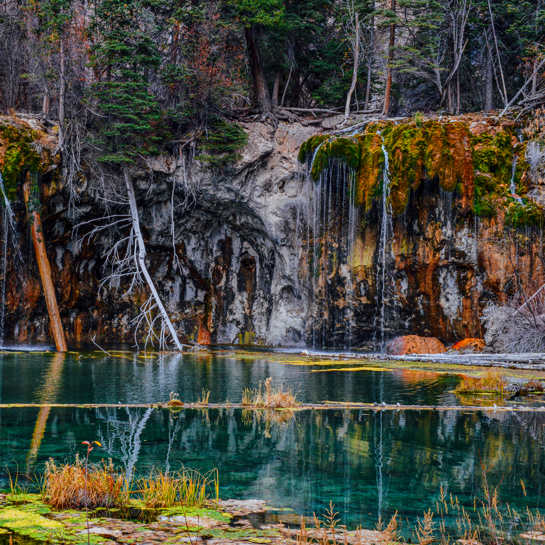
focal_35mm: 62
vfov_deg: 27.7
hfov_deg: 27.6
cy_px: 275
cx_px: 183
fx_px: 1104
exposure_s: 1/80
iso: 800
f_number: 22
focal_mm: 48
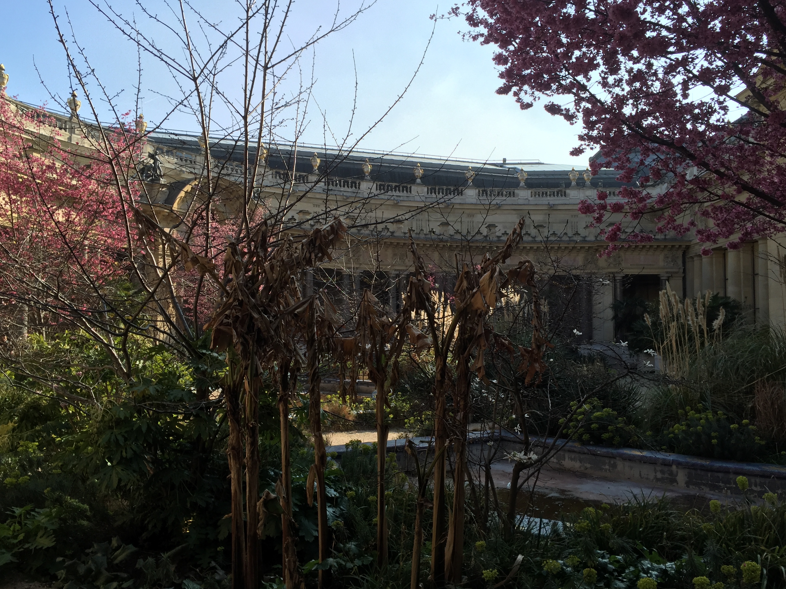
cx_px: 389
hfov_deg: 60.0
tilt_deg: +3.1
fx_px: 681
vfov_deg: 46.8
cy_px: 297
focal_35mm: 30
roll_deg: -0.2
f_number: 2.2
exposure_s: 1/1319
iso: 32
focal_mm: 4.15
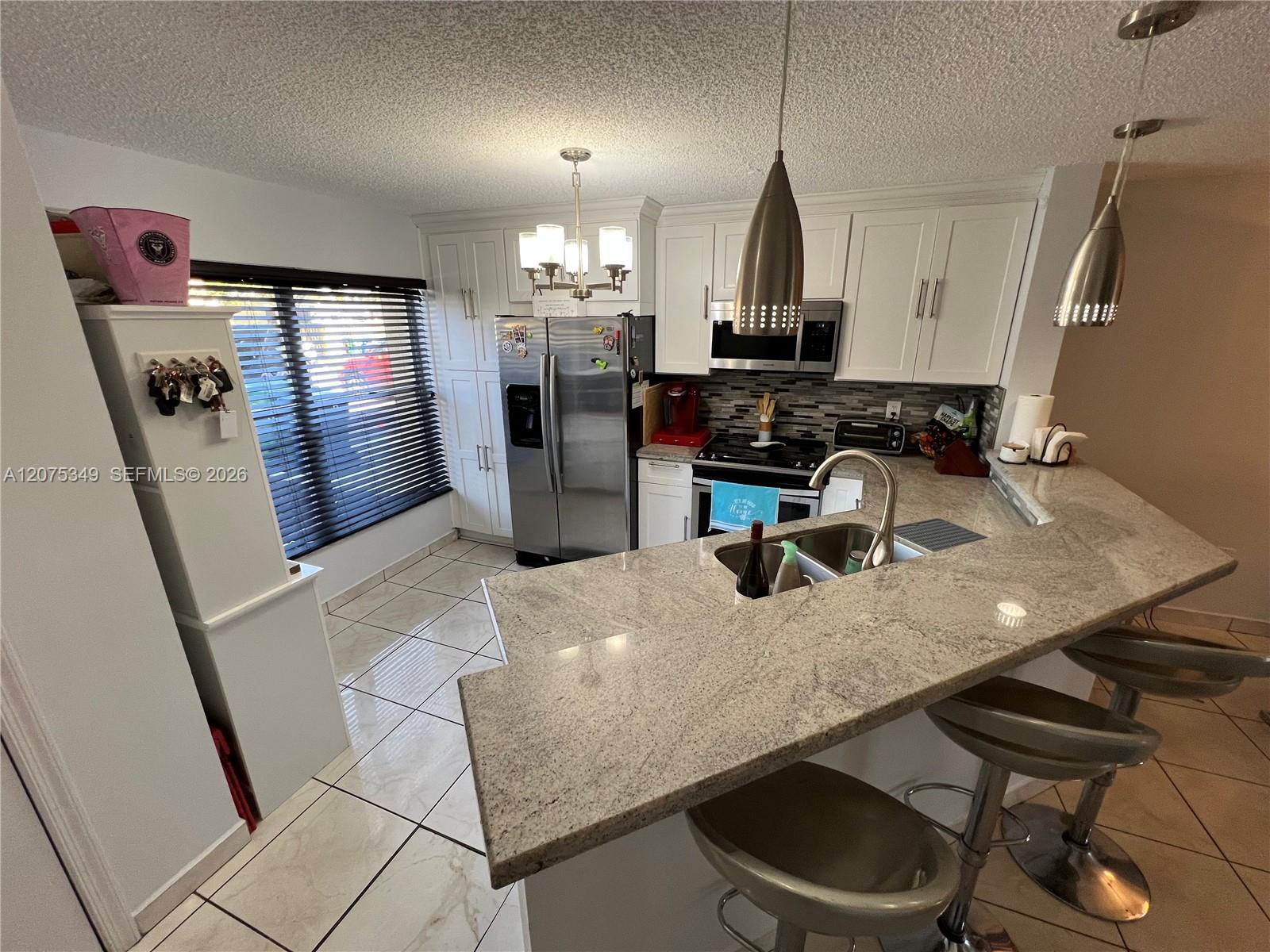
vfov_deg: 89.9
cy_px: 476
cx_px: 635
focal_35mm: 13
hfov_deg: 106.2
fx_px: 477
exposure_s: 1/120
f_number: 1.8
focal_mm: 1.57
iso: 125
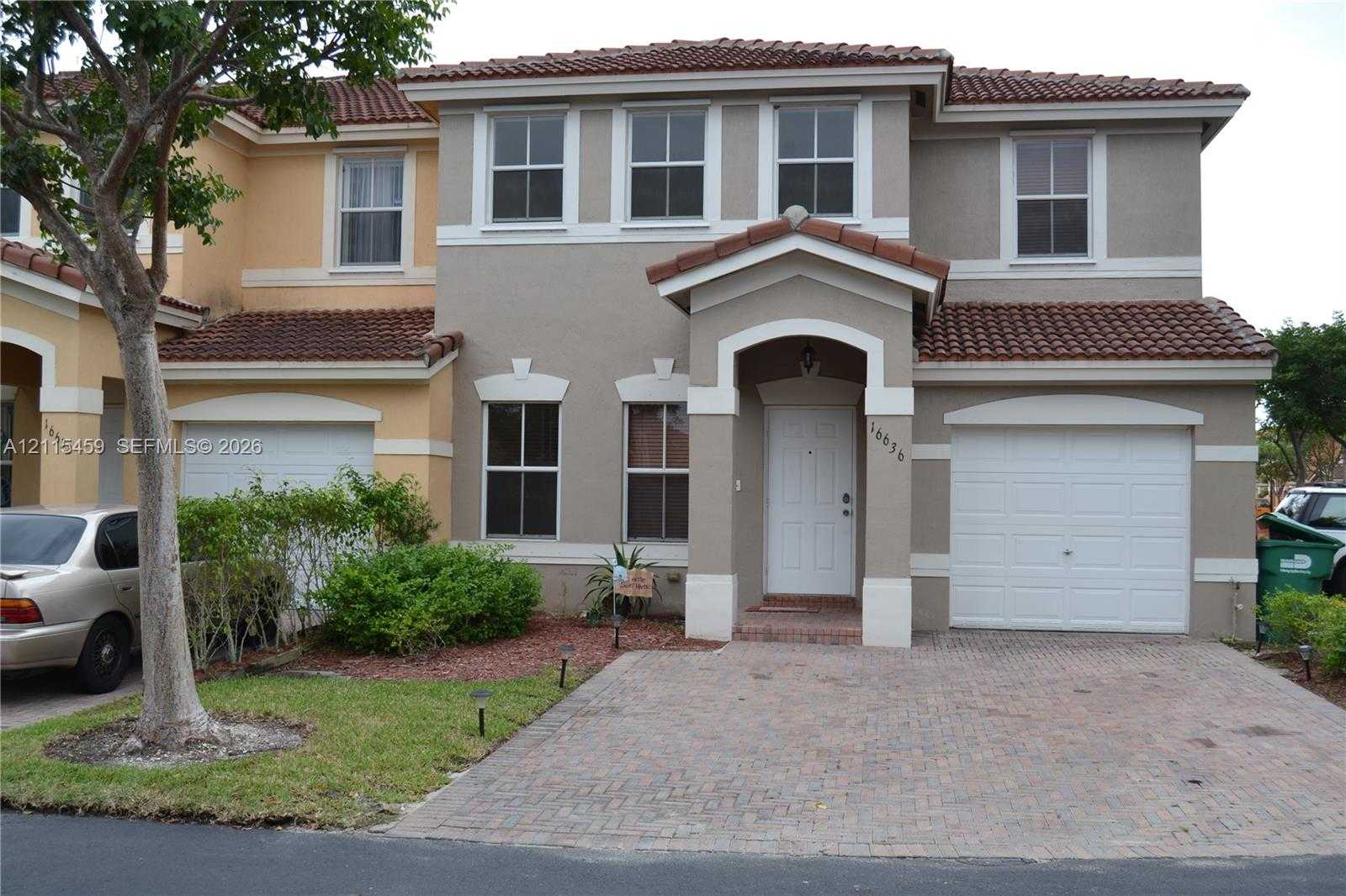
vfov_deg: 38.3
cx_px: 673
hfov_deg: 55.1
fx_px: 1290
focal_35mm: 34
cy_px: 448
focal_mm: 23
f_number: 5.6
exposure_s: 1/125
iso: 100
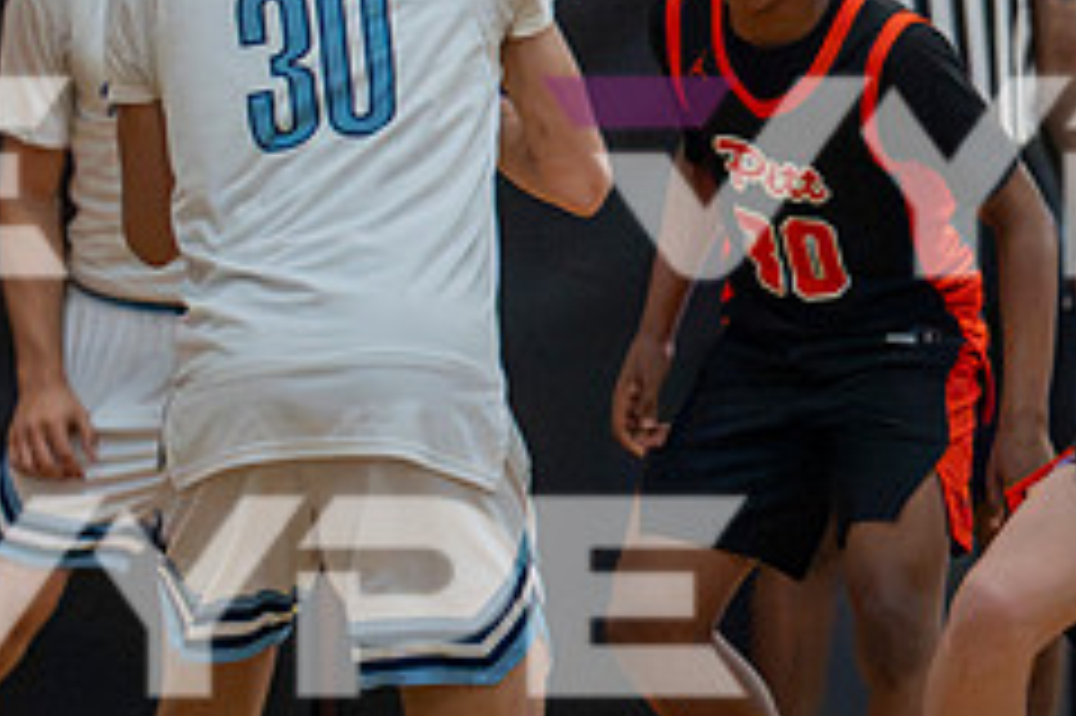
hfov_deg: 2.9
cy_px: 368
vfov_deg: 1.9
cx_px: 1305
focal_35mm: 714
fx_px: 21325
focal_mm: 173
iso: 10000
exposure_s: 1/1000
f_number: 3.2
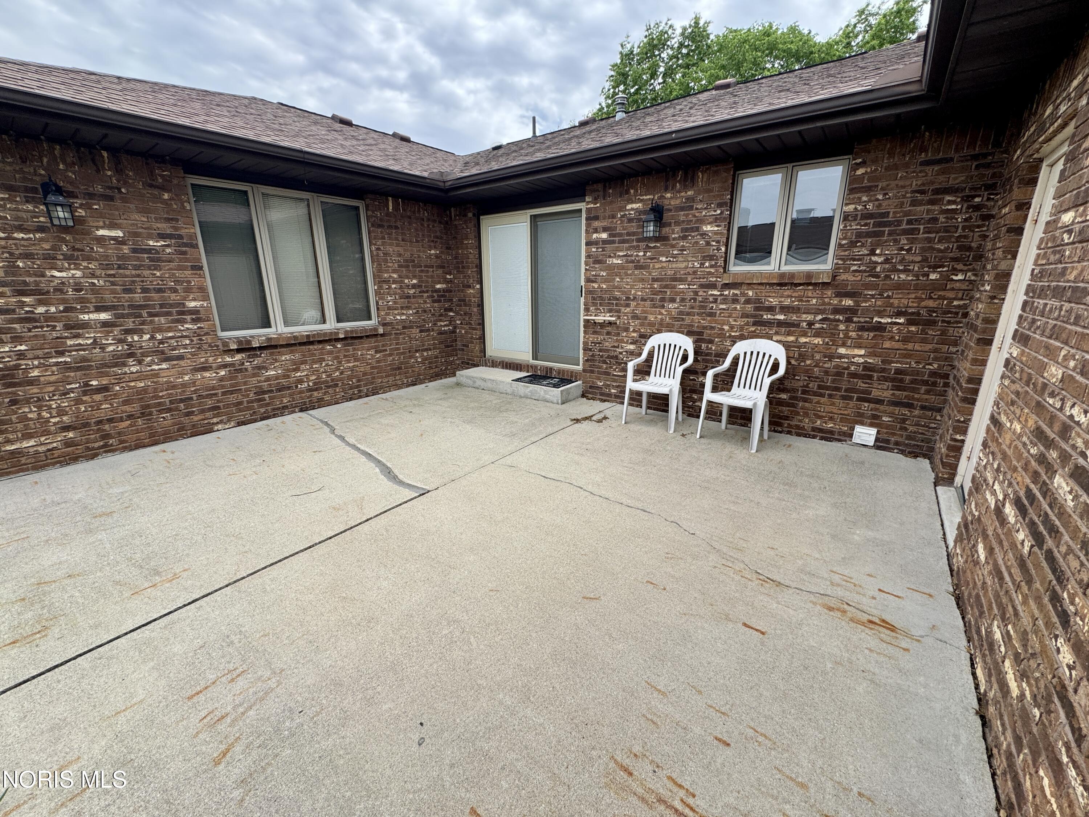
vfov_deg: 85.7
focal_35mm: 14
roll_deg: -0.3
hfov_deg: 102.1
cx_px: 544
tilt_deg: -15.8
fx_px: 440
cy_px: 408
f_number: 2.2
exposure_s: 1/849
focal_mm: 2.22
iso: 40
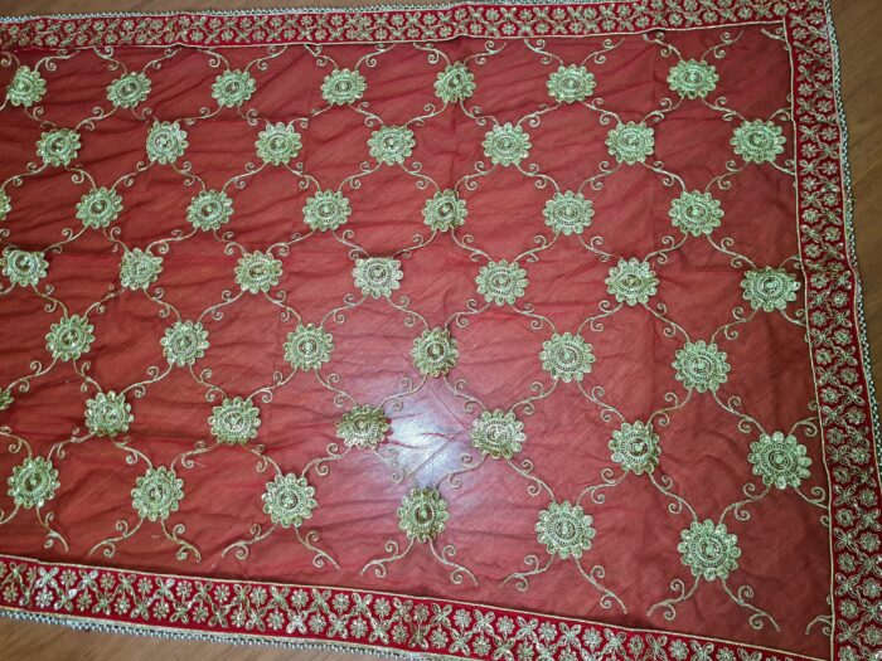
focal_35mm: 26
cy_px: 330
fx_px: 662
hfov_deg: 67.3
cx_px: 441
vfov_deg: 53.1
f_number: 1.8
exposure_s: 1/40
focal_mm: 5.4
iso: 500
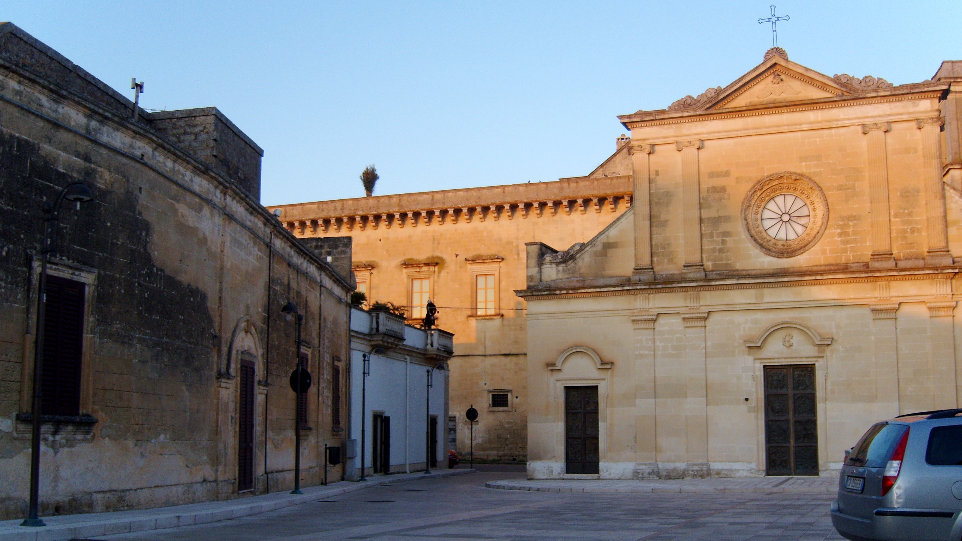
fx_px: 995
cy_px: 316
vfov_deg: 30.4
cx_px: 475
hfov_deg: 51.6
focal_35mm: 39
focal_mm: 7.4
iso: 80
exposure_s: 1/250
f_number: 2.8
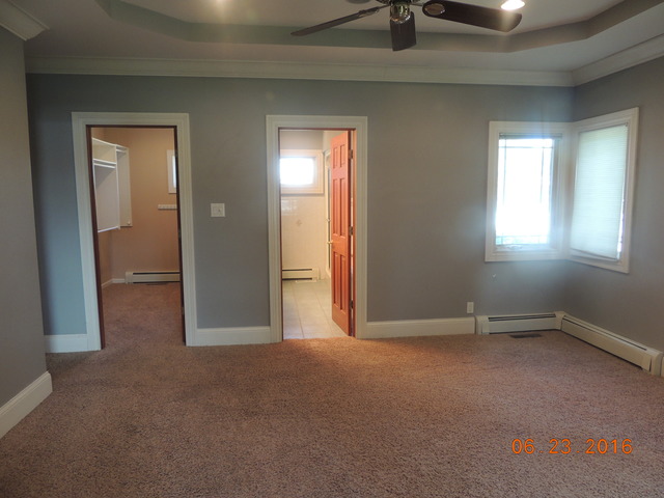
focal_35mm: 24
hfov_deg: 71.6
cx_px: 332
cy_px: 249
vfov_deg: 56.8
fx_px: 460
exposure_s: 1/30
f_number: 3
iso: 220
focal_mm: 4.3
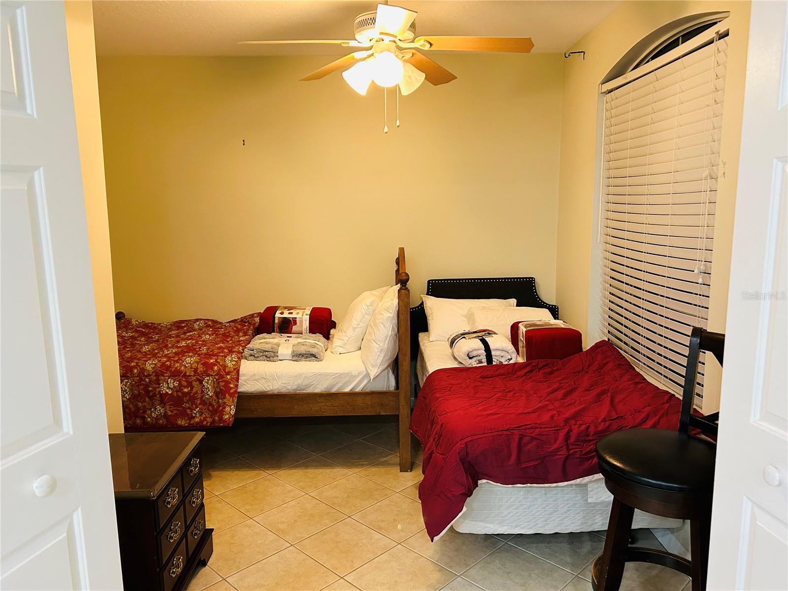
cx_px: 394
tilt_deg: -9.0
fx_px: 592
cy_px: 296
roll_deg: +0.5
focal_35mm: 26
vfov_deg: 53.1
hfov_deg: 67.3
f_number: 1.5
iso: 250
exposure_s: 1/60
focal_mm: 5.7
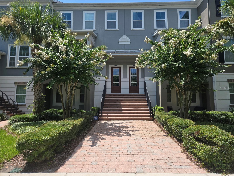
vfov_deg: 58.9
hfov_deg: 73.9
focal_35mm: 23
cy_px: 88
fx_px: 155
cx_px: 117
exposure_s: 1/2921
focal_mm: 5.4
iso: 64
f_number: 1.8
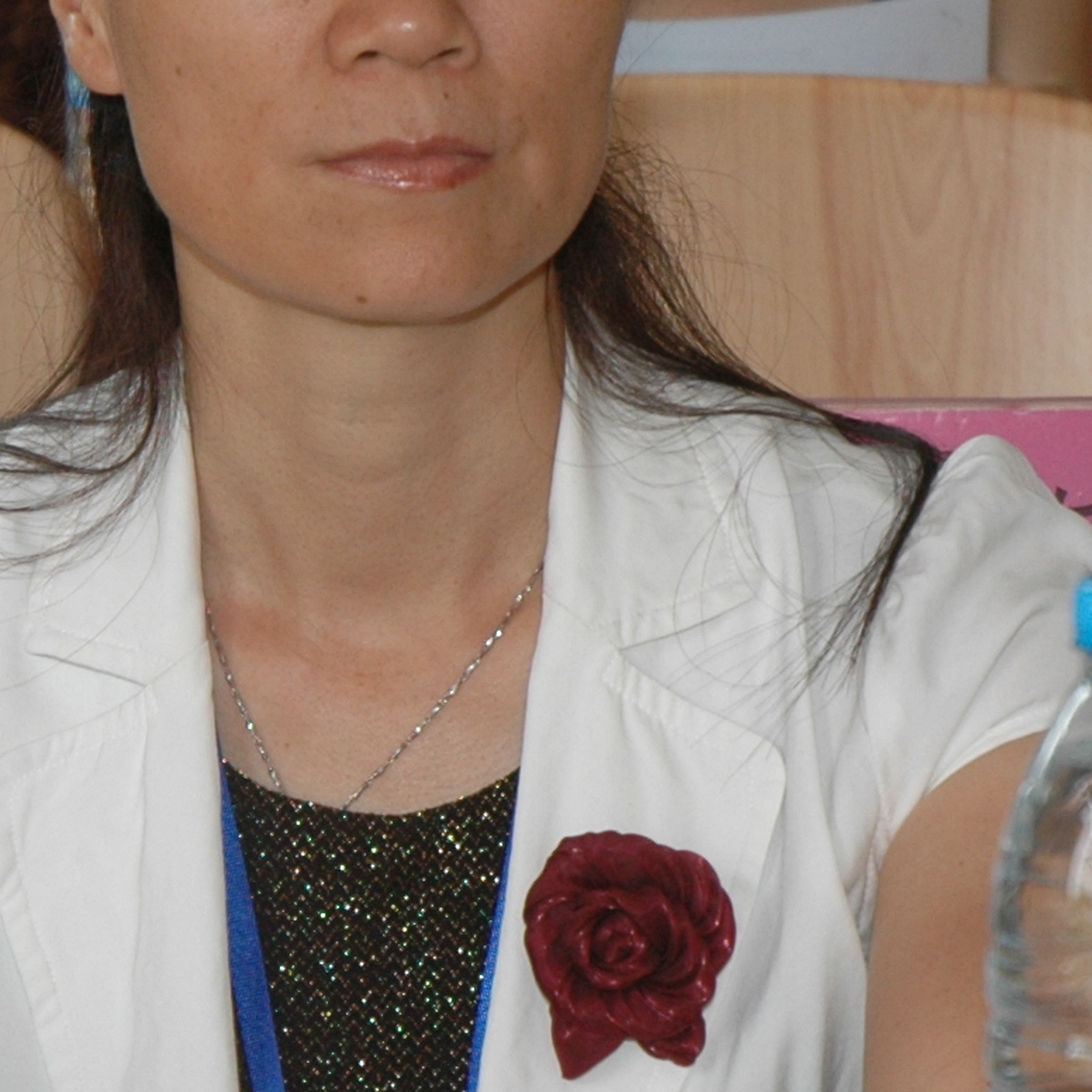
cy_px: 388
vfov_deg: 7.4
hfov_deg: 7.4
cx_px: 266
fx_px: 8459
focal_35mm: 237
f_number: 4.8
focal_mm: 48
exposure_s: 1/60
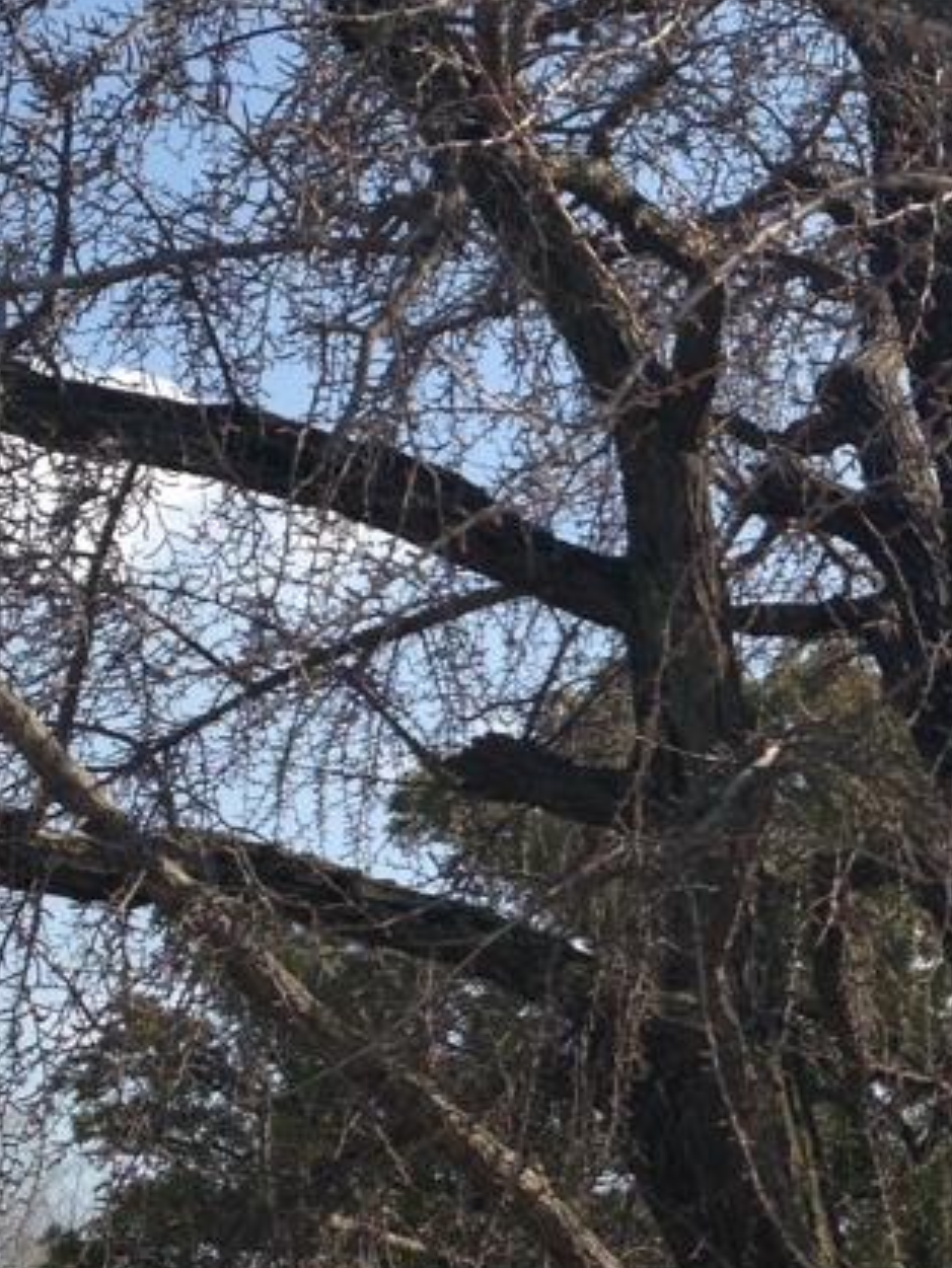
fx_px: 3482
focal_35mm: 95
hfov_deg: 15.2
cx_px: 1007
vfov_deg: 20.6
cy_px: 654
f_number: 2.4
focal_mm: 4.12
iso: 50
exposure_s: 1/1085
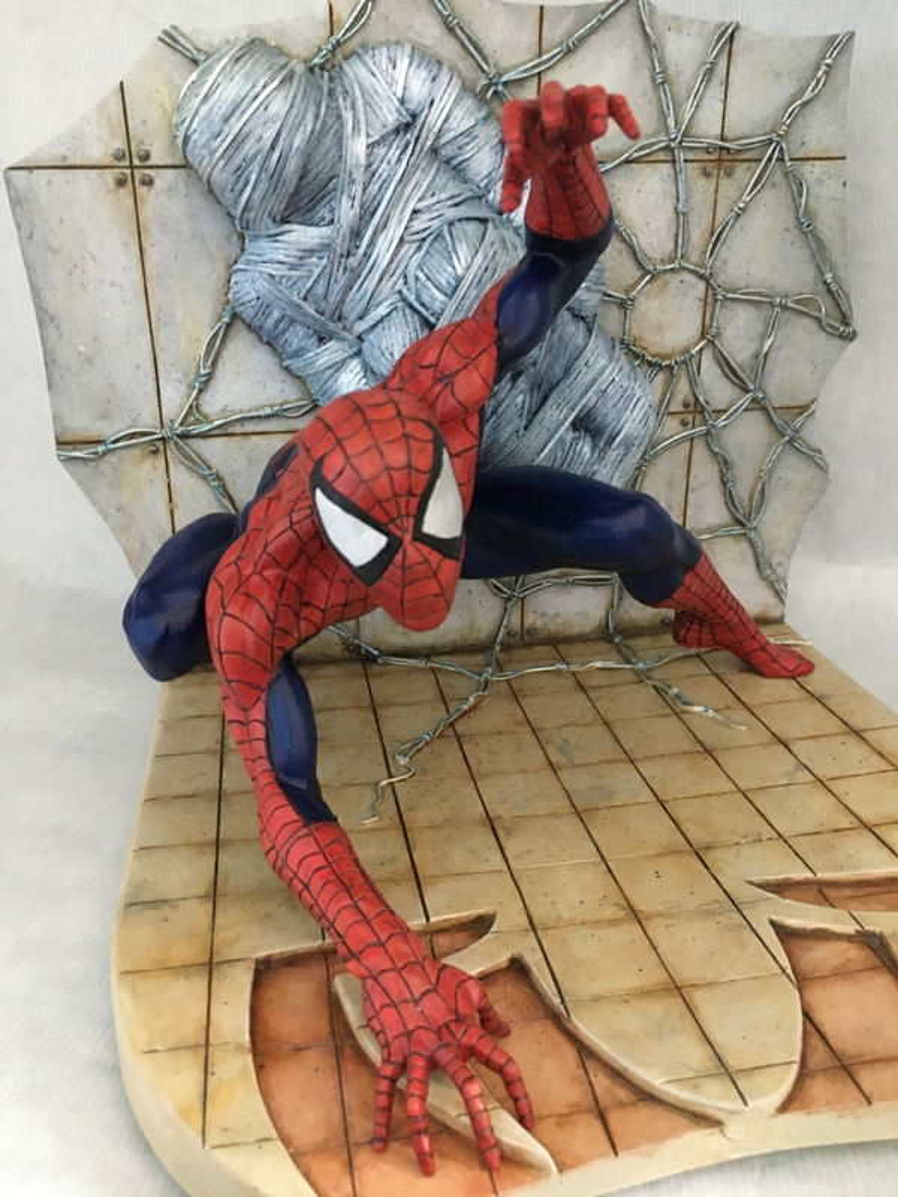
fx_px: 1003
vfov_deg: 61.7
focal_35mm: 29
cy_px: 598
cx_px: 449
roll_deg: +0.6
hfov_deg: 48.2
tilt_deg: -20.4
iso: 400
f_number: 2.2
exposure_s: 1/17
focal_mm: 4.15
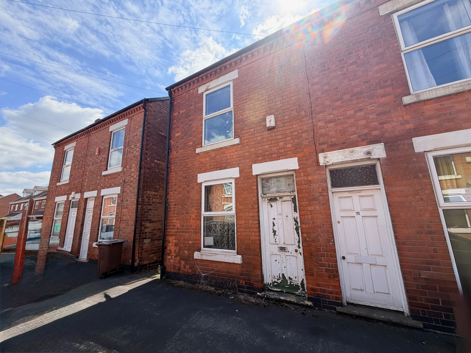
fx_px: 190
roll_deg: +1.6
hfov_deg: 102.1
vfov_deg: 85.7
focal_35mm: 14
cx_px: 236
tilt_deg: +13.6
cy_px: 176
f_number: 2.2
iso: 40
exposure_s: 1/770
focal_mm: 2.22
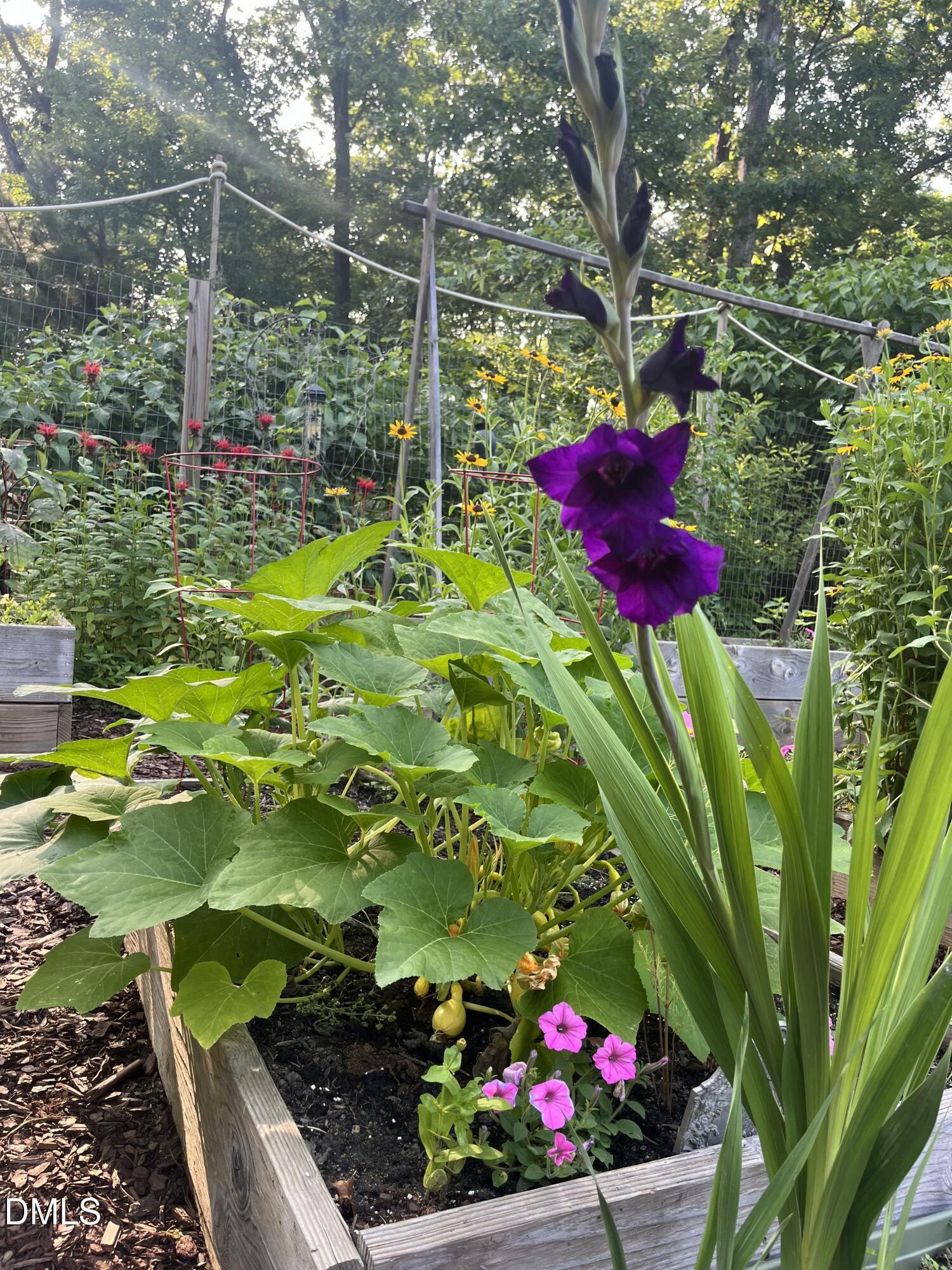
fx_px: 953
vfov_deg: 67.3
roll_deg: -3.4
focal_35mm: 26
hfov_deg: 53.1
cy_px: 635
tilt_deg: -4.4
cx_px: 476
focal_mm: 5.1
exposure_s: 1/122
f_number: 1.6
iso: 40
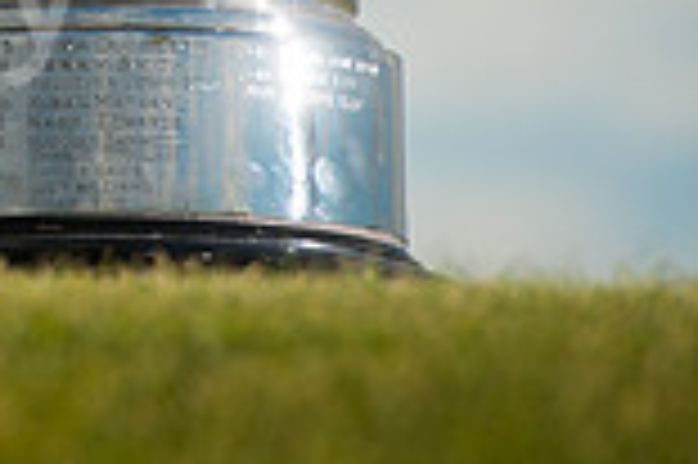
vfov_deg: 1.8
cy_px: -239
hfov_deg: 2.7
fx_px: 14507
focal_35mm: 749
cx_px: -477
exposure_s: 1/2000
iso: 200
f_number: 8
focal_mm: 200
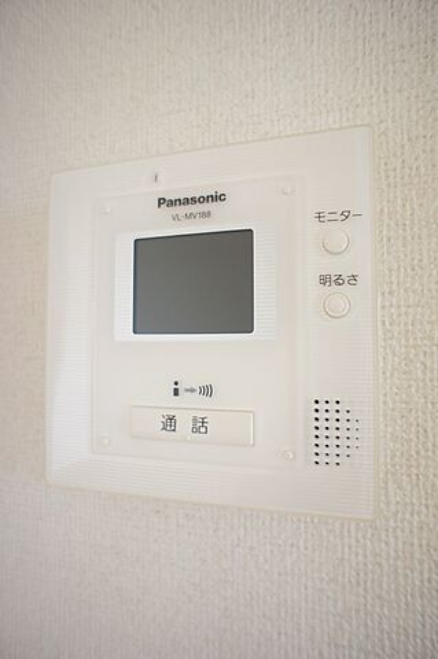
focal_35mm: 24
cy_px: 330
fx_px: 439
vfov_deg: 73.8
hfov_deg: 53.0
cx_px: 219
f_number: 2.8
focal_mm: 16
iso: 640
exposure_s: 1/30
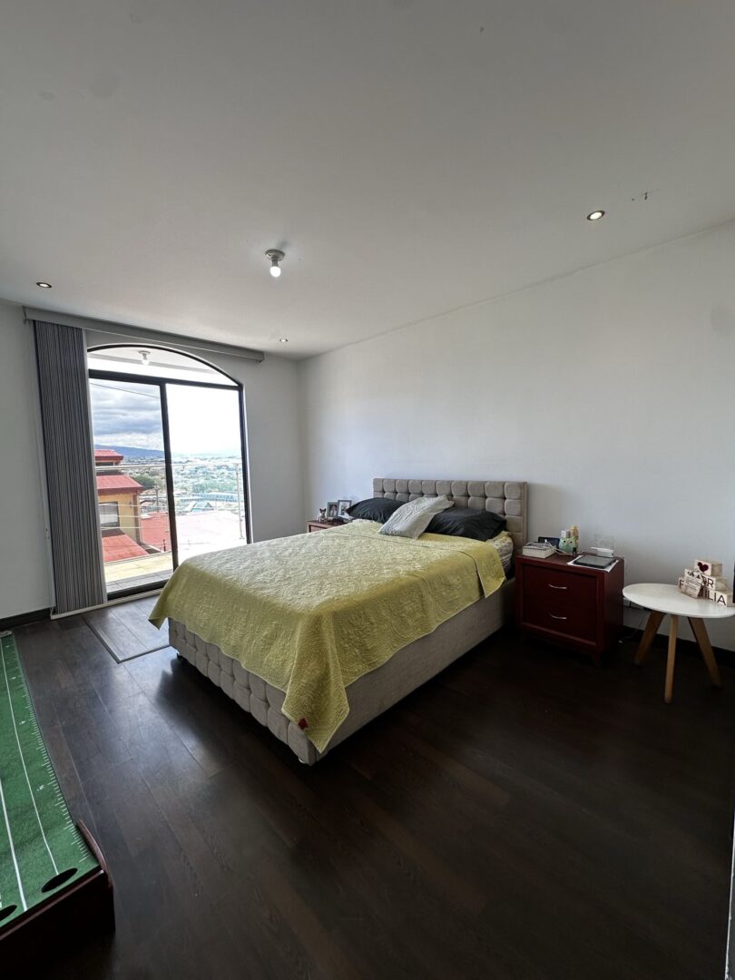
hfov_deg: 85.7
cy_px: 490
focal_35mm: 14
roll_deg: +0.5
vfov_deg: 102.1
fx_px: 396
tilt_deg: -4.2
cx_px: 368
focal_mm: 2.2
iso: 50
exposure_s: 1/100
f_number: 2.2
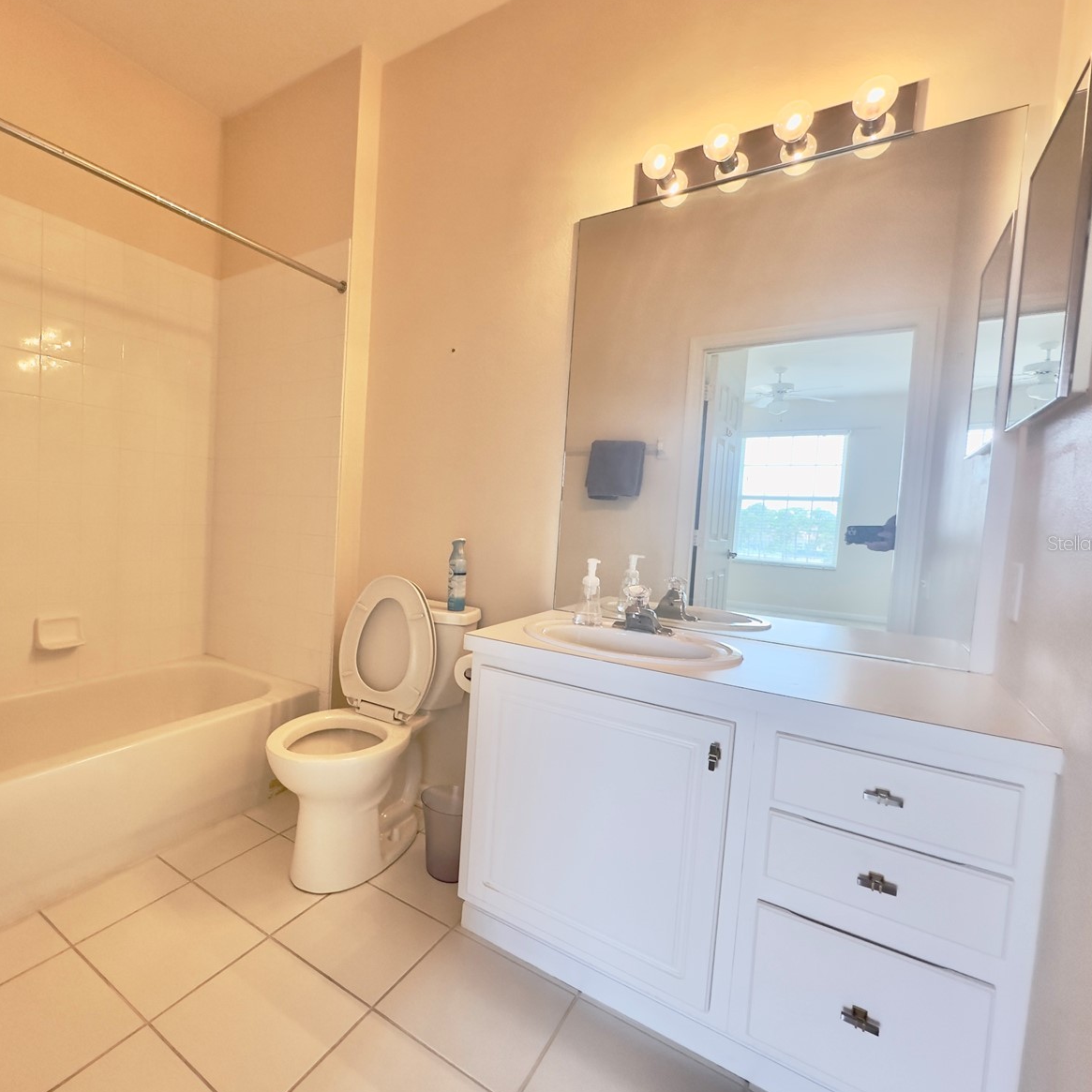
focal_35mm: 17
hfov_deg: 81.8
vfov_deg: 84.0
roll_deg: -2.5
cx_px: 386
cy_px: 543
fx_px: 607
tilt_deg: -3.4
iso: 200
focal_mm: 2.22
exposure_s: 1/120
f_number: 2.2
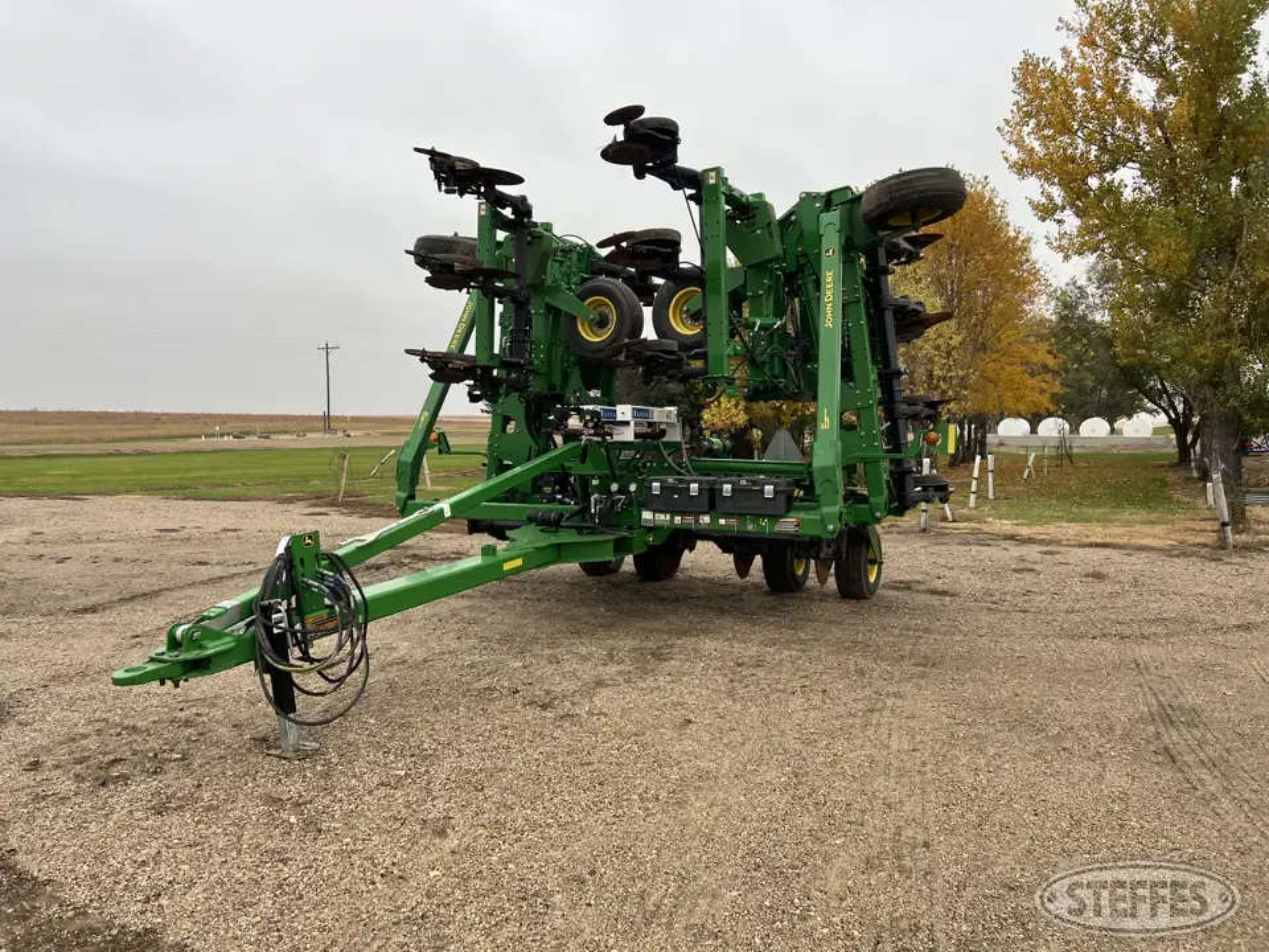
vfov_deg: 53.1
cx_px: 634
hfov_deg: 67.3
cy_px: 476
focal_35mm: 26
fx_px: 953
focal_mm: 5.7
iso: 50
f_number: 1.5
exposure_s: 1/397
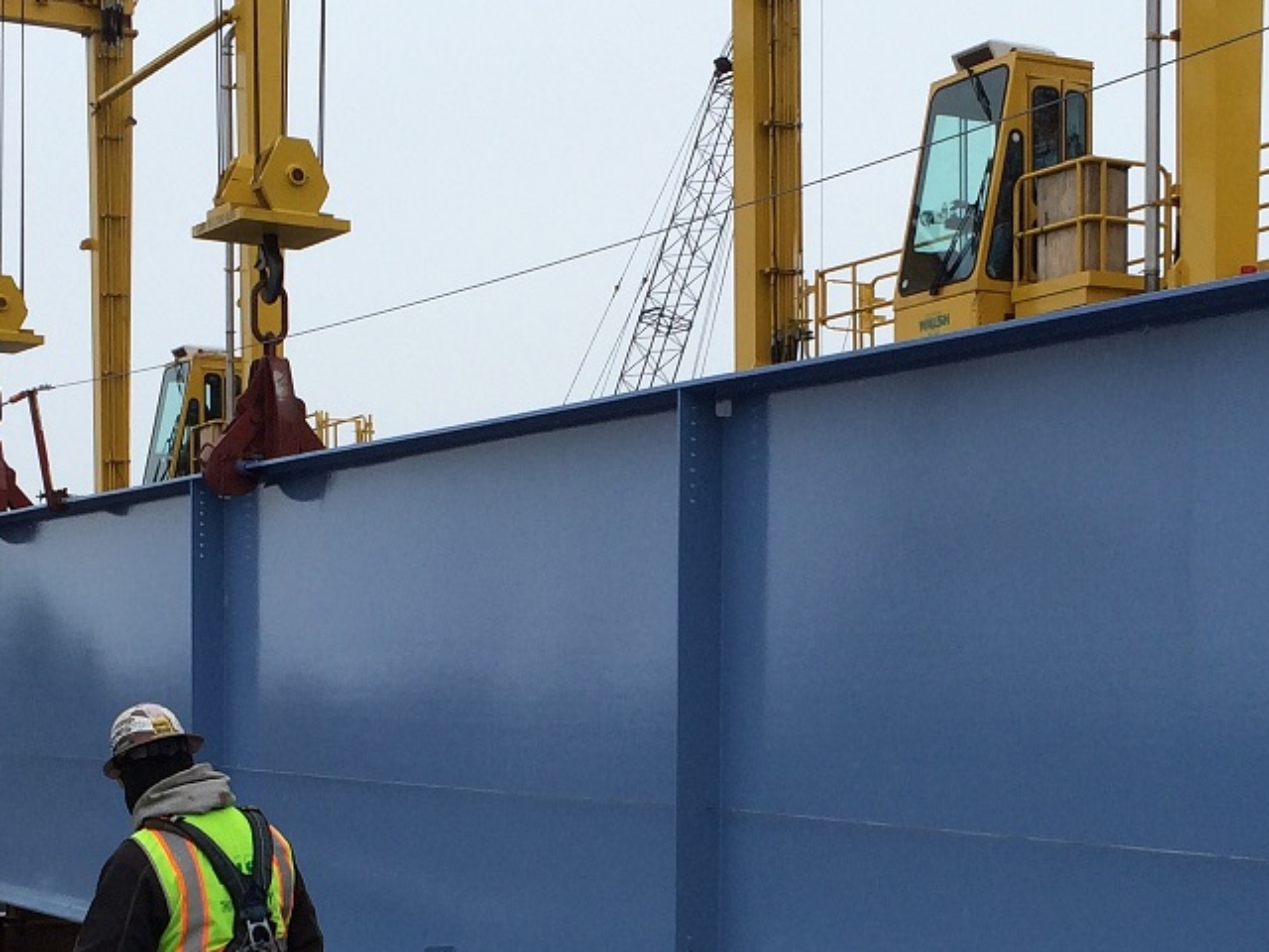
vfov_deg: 19.6
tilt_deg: -0.8
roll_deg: +1.1
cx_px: 740
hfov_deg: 26.3
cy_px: 821
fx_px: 2713
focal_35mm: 74
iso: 32
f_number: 2.2
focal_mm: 4.15
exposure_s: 1/789
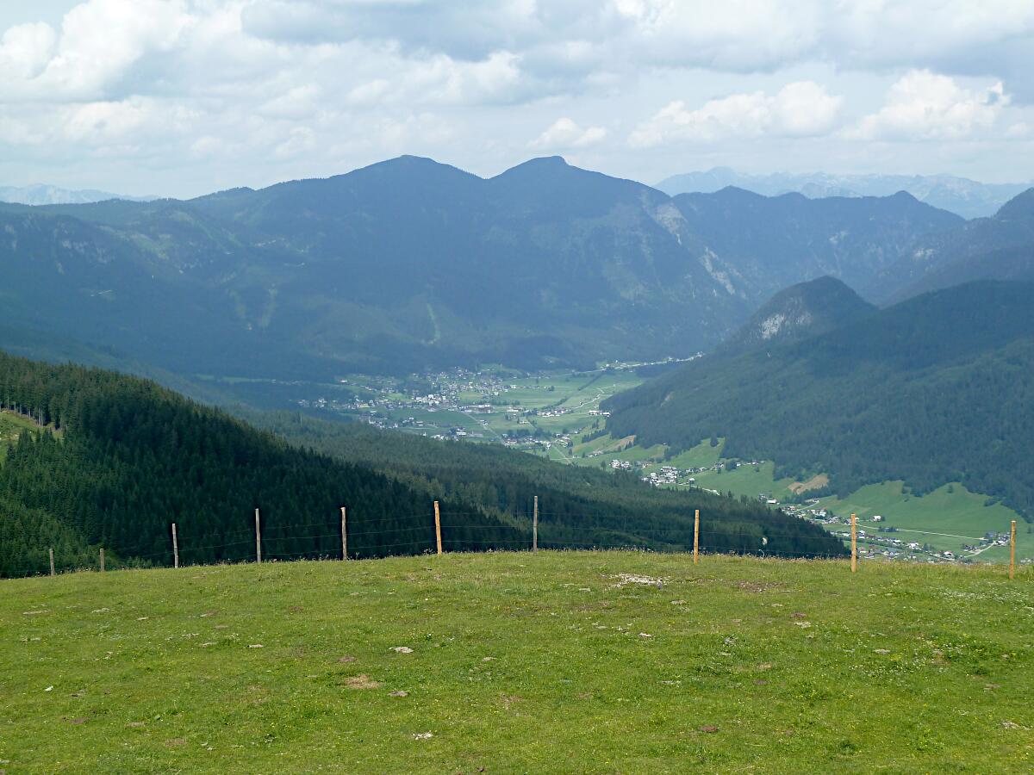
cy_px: 388
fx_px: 1643
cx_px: 517
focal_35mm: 55
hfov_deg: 34.9
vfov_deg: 26.6
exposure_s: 1/400
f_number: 4.5
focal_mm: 9.1
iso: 80
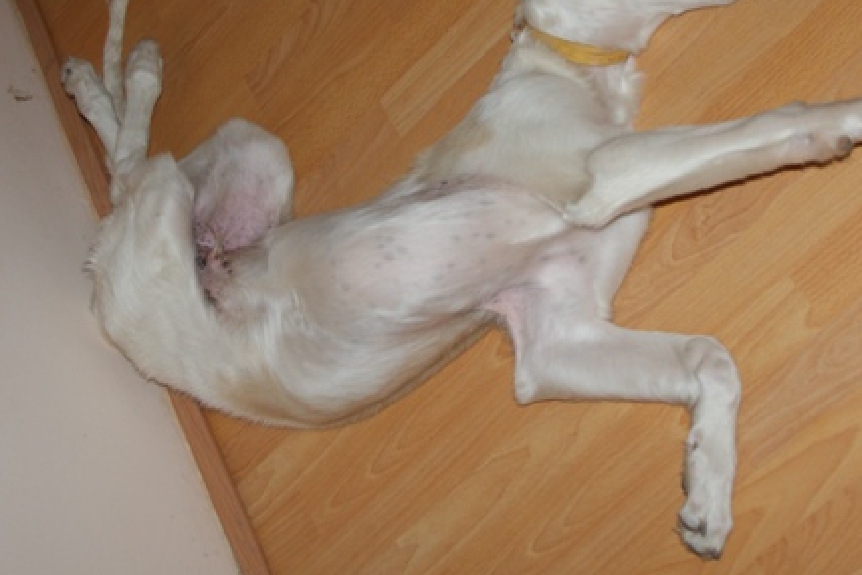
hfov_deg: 37.5
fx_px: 1269
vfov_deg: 25.4
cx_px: 484
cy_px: 206
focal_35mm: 53
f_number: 5.6
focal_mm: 24
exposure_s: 1/60
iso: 400
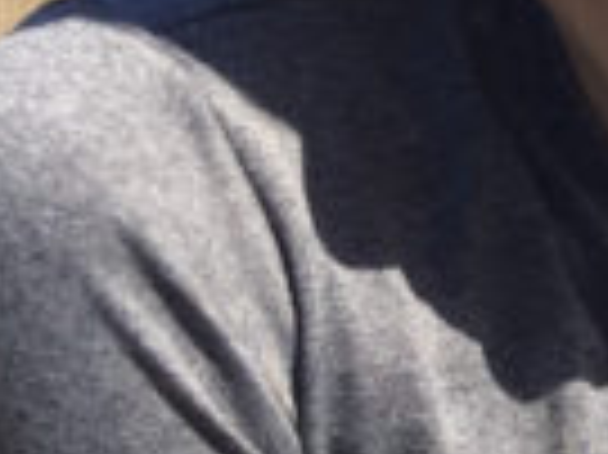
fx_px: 2896
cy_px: 166
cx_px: 1707
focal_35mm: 165
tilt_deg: -14.2
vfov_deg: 9.0
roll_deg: -1.0
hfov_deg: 9.7
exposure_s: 1/1412
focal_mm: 4.15
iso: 32
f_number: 2.2
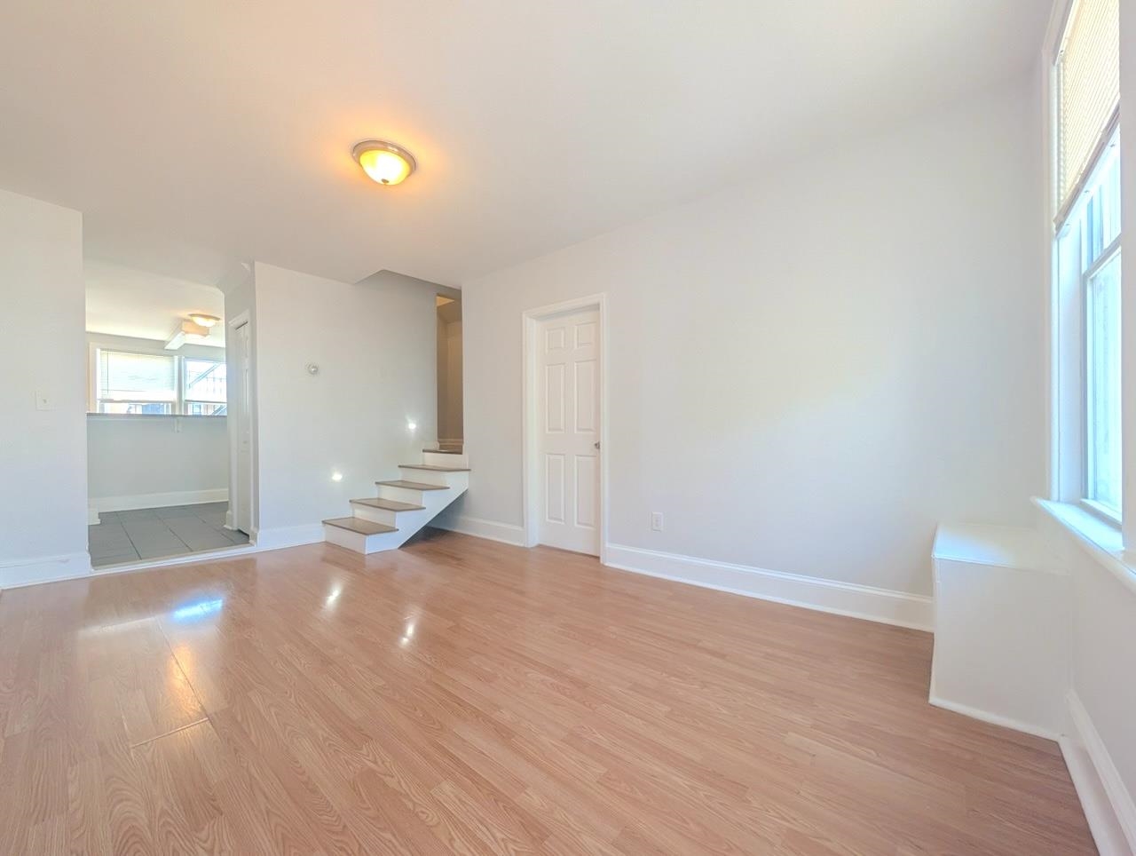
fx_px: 394
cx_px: 568
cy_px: 428
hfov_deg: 110.5
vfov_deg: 94.6
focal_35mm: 12
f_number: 1.7
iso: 42
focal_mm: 2.02
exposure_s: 1/129
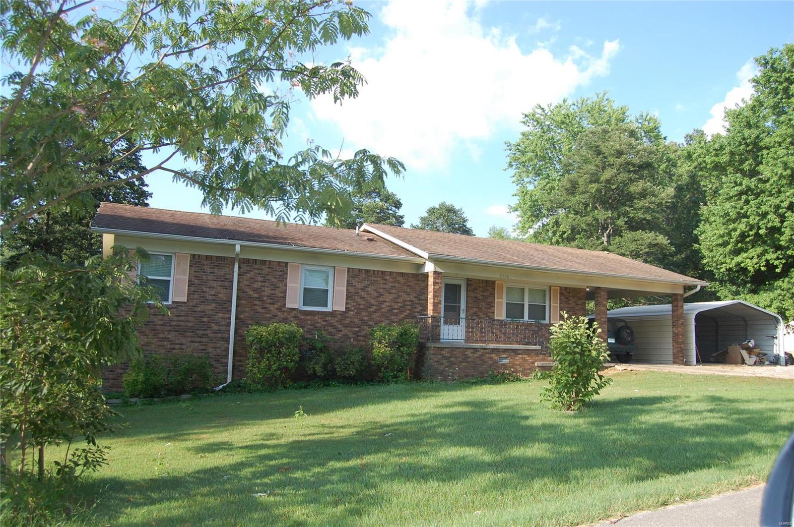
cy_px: 264
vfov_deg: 47.8
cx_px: 397
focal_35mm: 27
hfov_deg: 67.4
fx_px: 595
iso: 320
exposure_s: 1/500
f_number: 5.6
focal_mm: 18
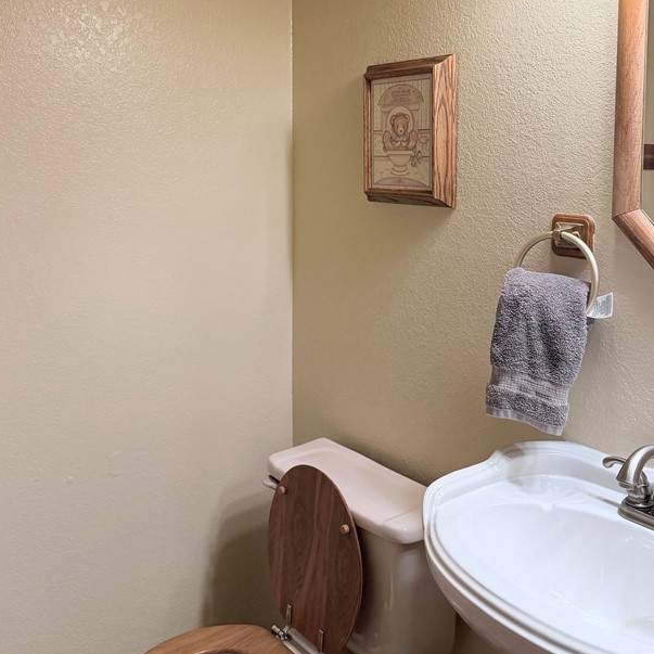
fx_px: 769
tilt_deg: -4.4
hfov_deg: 46.0
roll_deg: +0.5
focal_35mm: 36
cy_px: 209
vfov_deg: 45.2
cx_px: 305
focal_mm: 6.76
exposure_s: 1/233
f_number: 1.78
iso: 200
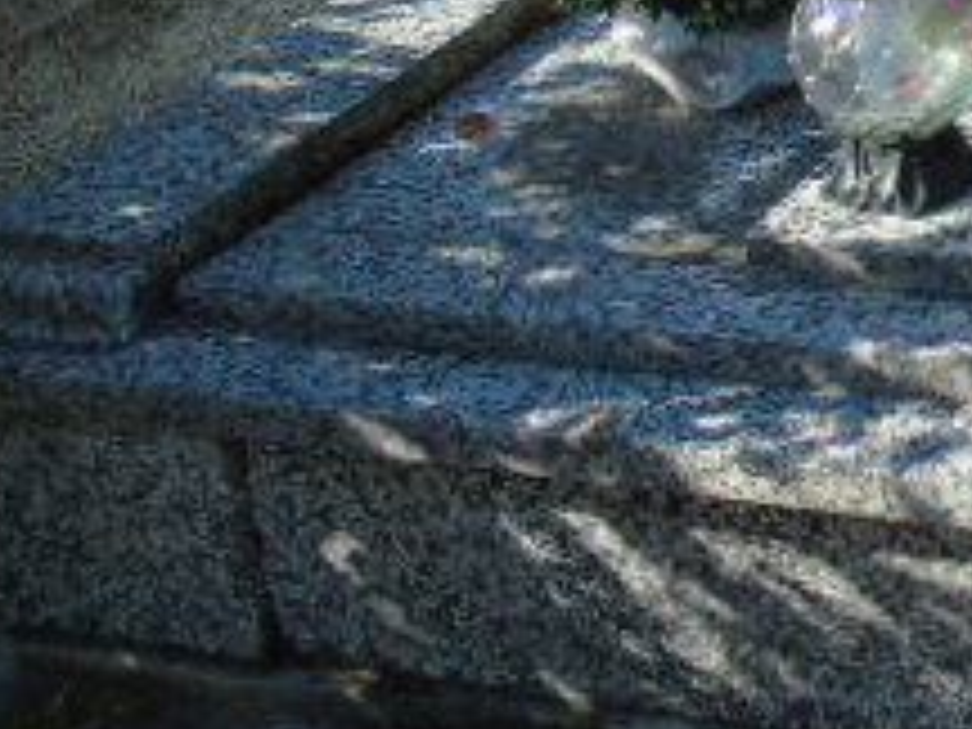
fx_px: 2415
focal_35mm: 86
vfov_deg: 16.5
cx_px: 1382
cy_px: -117
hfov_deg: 20.1
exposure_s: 1/400
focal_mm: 5.2
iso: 80
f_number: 3.6
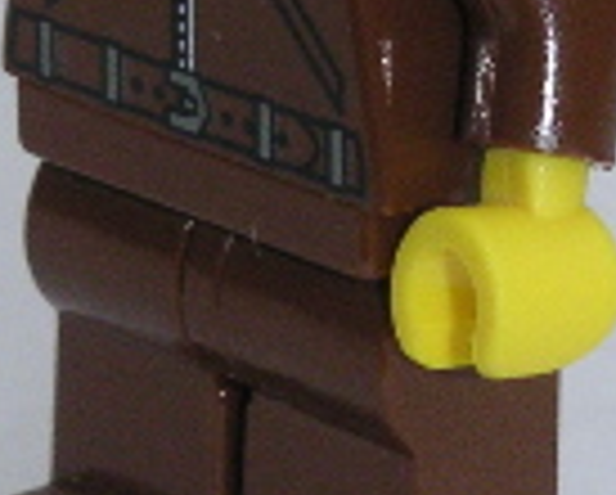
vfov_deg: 3.3
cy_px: -40
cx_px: 333
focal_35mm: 473
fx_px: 8636
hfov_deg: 4.1
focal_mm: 17.1
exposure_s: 1/350
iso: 160
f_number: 8
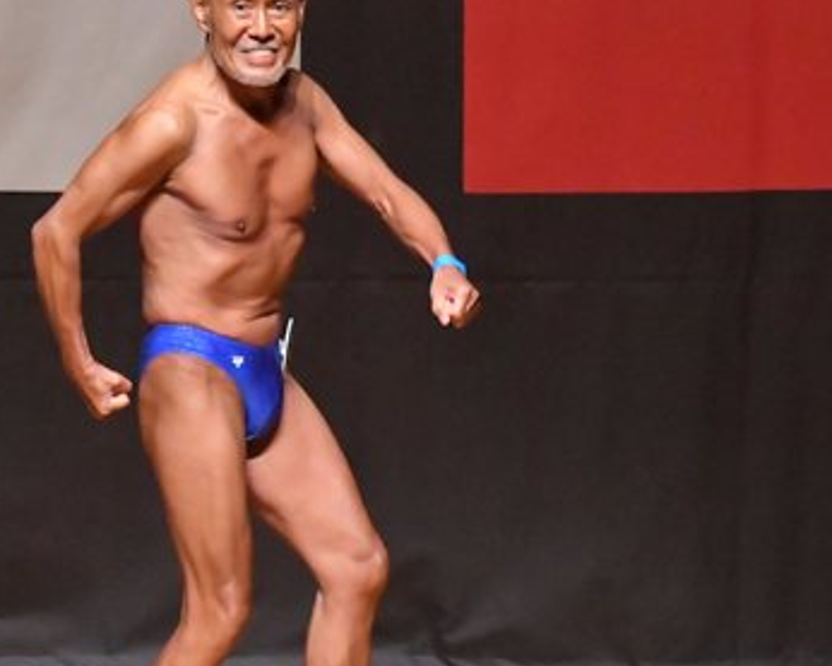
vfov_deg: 2.9
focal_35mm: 536
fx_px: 13202
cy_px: 490
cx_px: 206
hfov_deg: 3.6
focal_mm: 170
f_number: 5.6
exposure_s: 1/400
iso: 12800
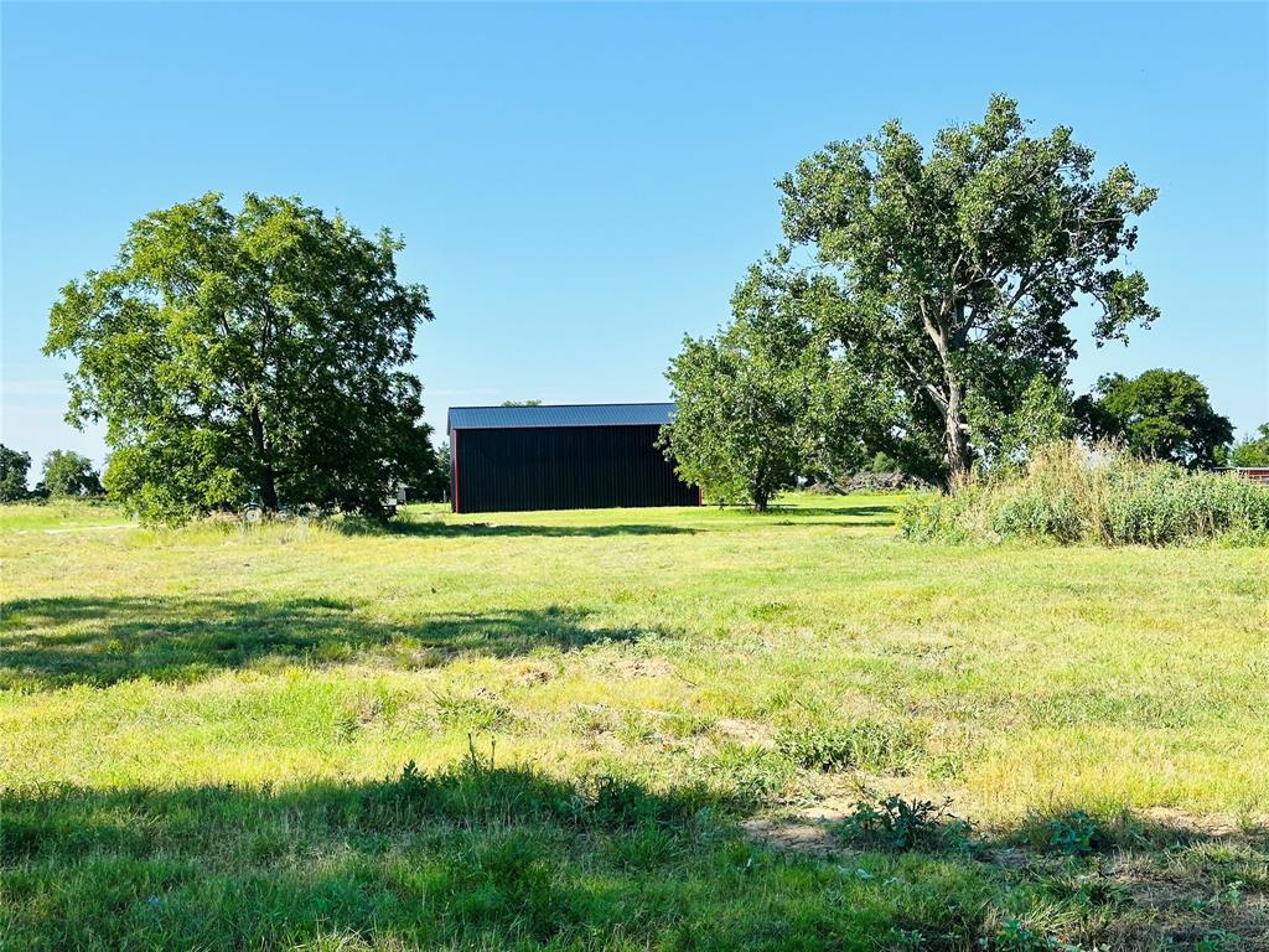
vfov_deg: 30.3
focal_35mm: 48
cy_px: 476
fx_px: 1760
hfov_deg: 39.7
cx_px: 634
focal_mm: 6.86
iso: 64
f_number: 1.78
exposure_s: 1/2890
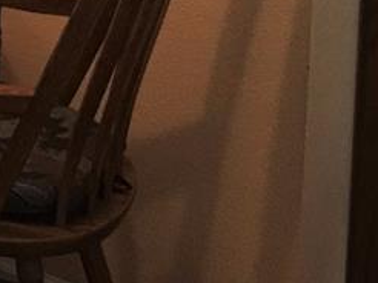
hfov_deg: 10.0
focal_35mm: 177
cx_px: -486
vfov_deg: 8.0
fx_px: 1931
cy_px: -254
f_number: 2.2
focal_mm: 4.15
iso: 50
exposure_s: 1/15
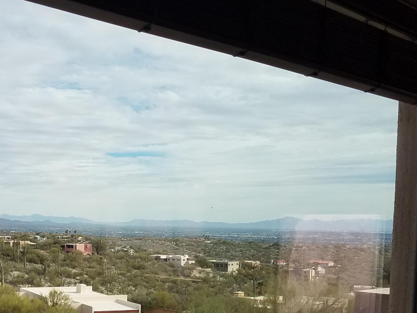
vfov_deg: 26.9
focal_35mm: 53
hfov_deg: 35.6
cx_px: 122
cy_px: 255
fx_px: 638
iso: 40
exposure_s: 1/1392
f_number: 1.7
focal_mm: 4.2
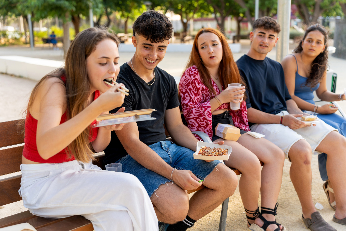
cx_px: 173
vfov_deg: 31.9
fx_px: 404
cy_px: 116
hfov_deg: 46.4
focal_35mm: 42
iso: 400
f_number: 2.8
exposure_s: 1/640
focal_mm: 42
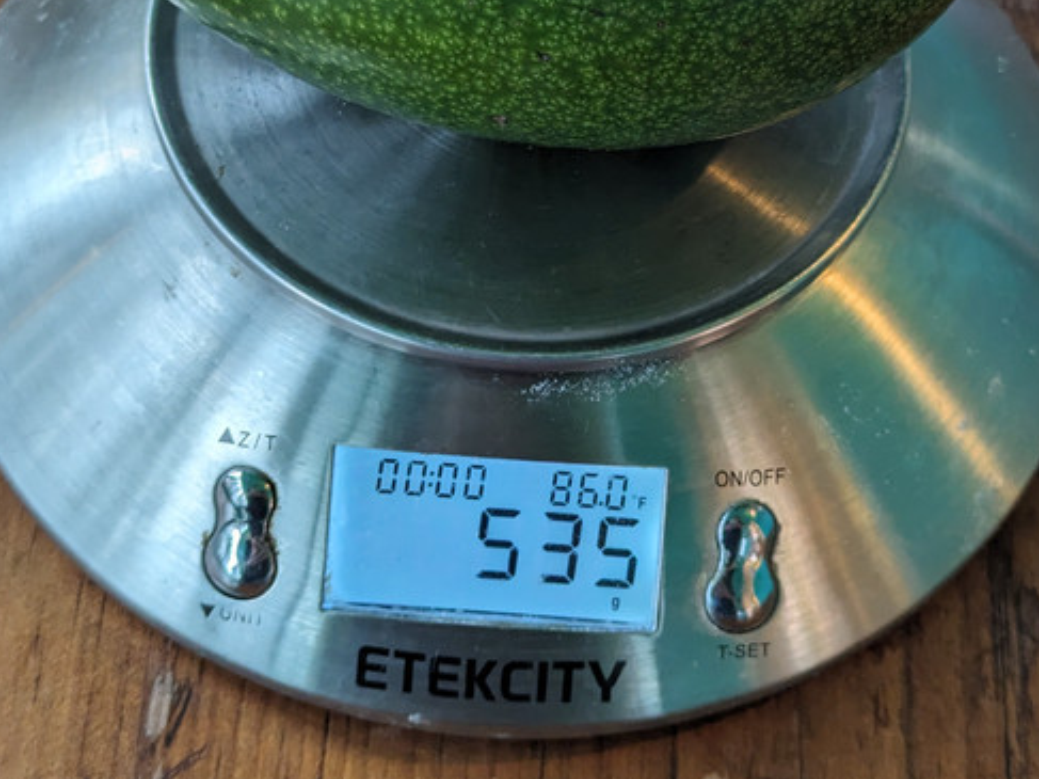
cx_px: 531
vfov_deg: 18.5
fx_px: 2371
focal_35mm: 79
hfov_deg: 24.7
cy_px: 179
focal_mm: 6.81
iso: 125
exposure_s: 1/60.4
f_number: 1.85
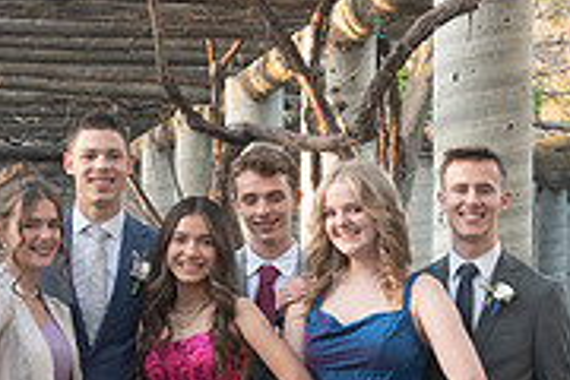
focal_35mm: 142
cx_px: 253
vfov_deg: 9.6
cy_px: 372
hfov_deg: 14.4
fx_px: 2248
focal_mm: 44
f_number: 5.6
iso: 640
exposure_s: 1/125
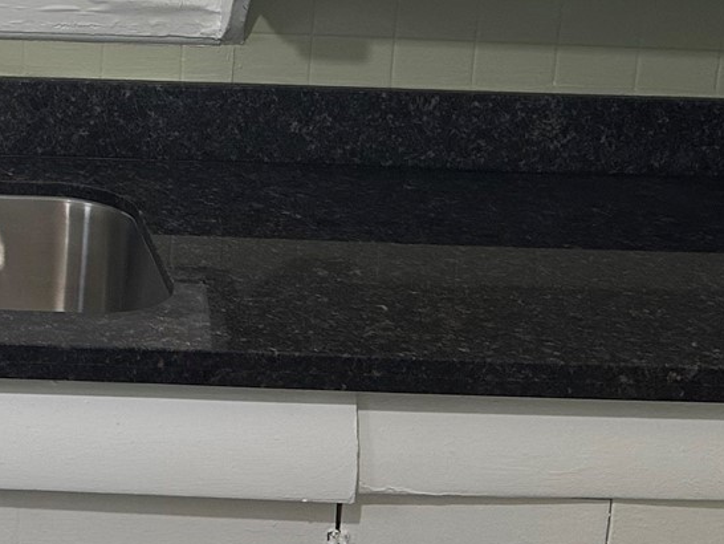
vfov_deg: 16.0
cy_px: -53
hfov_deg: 20.3
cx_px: -160
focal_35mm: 90
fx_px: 1883
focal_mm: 6.86
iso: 125
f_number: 1.78
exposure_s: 1/120
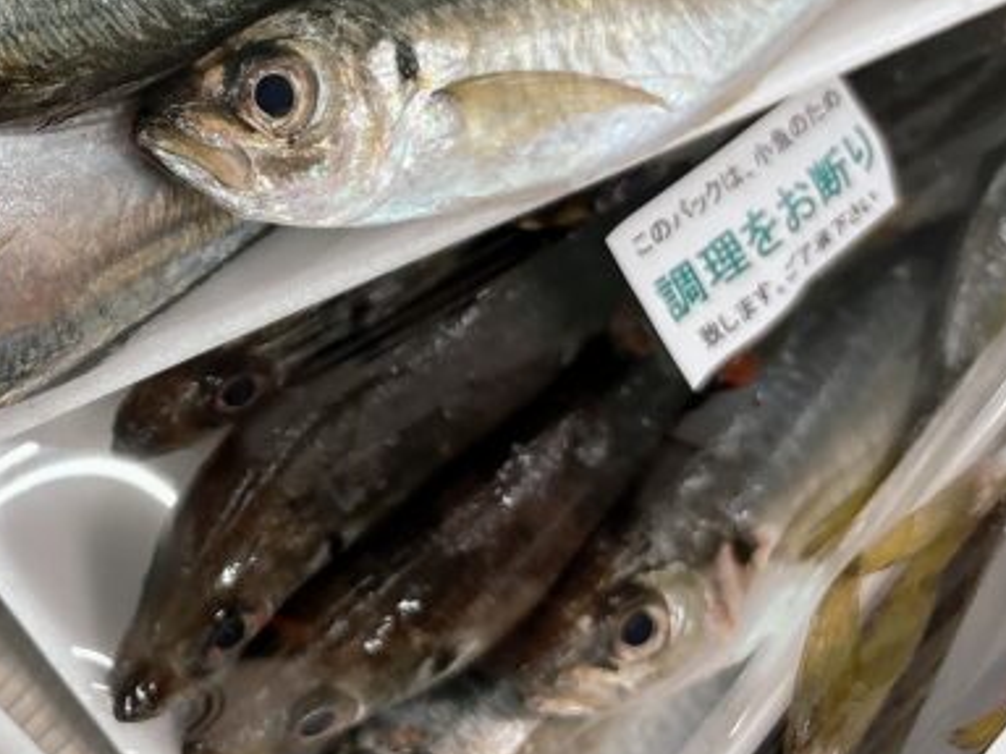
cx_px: 55
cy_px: 50
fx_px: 1889
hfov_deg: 28.4
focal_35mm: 65
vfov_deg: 22.0
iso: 125
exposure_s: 1/120
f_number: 1.6
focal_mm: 5.96
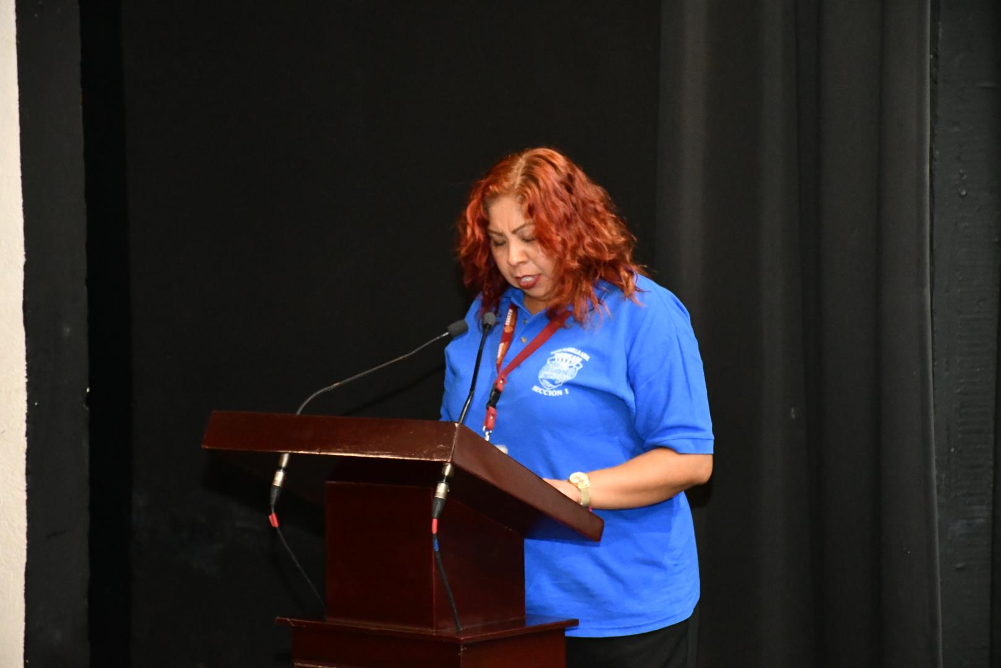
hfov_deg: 17.1
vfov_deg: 11.4
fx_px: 3336
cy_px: 334
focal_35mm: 120
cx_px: 500
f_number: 5.3
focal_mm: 80
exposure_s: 1/60
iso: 6400
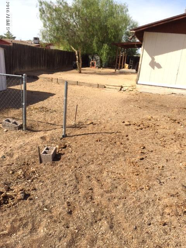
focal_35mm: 29
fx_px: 208
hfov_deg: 48.2
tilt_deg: -21.7
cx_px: 93
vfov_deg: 61.7
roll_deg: -8.0
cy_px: 124
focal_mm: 4.15
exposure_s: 1/2740
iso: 32
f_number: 2.2
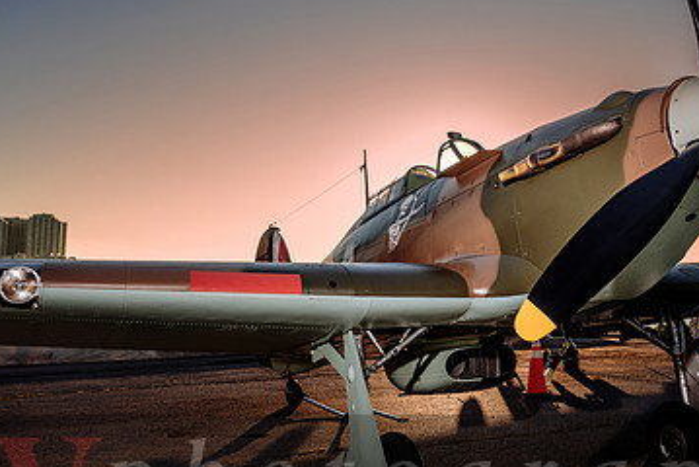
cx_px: 495
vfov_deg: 31.9
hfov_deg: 45.3
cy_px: 185
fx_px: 816
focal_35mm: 42
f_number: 4.5
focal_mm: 24
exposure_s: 1/250
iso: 64
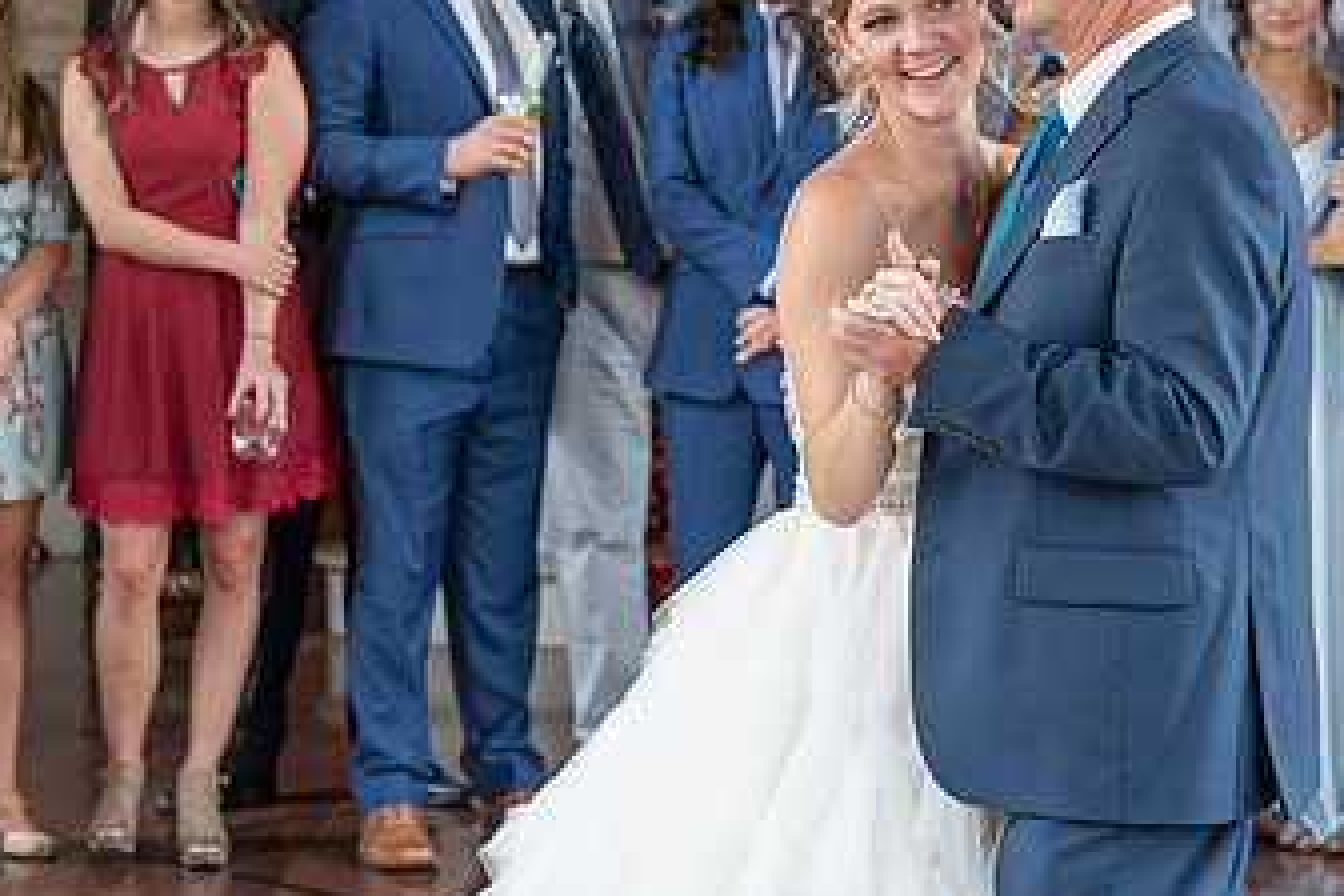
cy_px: 176
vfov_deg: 9.6
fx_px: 5338
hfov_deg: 14.3
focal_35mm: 143
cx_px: 1027
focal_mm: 80
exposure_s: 1/250
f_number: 5
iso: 1000
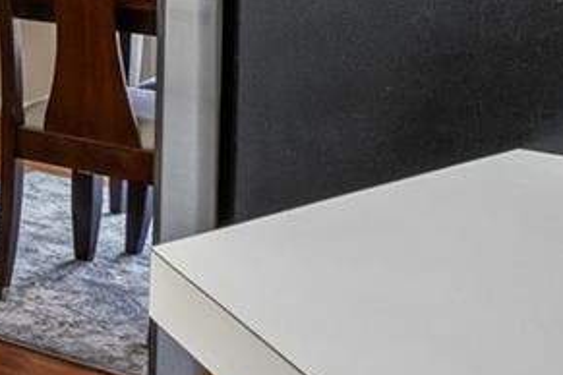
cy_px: -182
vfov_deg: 14.1
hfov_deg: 14.4
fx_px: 1419
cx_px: -803
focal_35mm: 91
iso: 320
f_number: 8
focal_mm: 11
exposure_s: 1/30
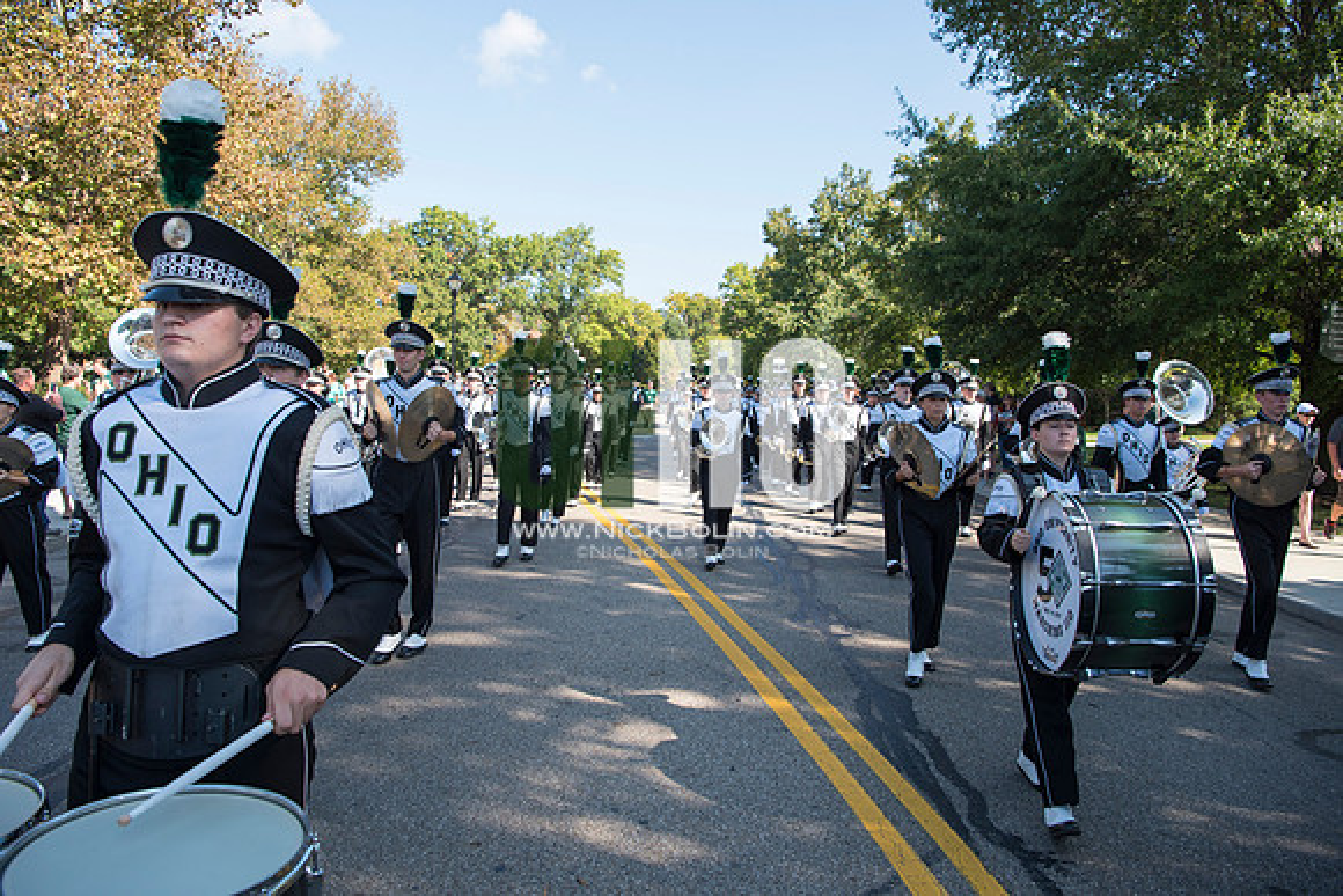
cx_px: 672
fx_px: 896
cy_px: 448
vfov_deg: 53.2
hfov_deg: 73.7
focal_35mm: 24
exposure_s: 1/500
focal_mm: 24
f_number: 5.6
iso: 200
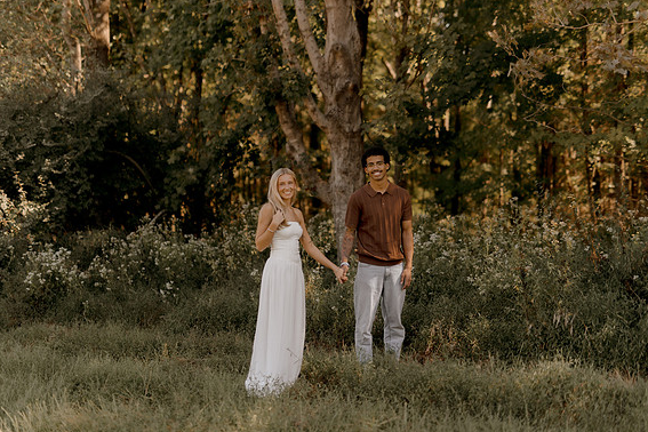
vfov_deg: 25.1
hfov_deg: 36.9
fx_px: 972
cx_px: 320
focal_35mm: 54
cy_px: 213
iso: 125
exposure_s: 1/800
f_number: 1.4
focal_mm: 50
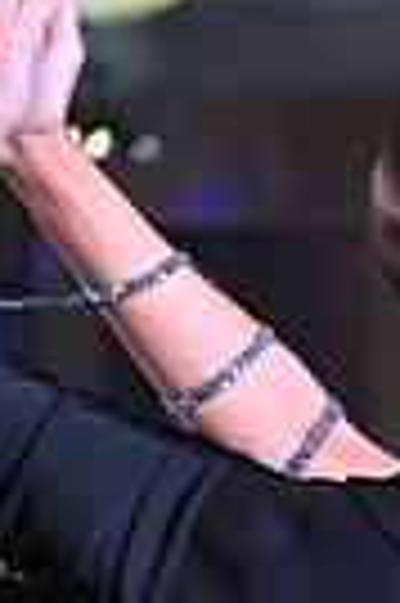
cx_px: 856
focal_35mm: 304
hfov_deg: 4.4
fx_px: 5079
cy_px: 1116
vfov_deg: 6.6
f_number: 4
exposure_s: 1/400
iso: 5000
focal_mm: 70
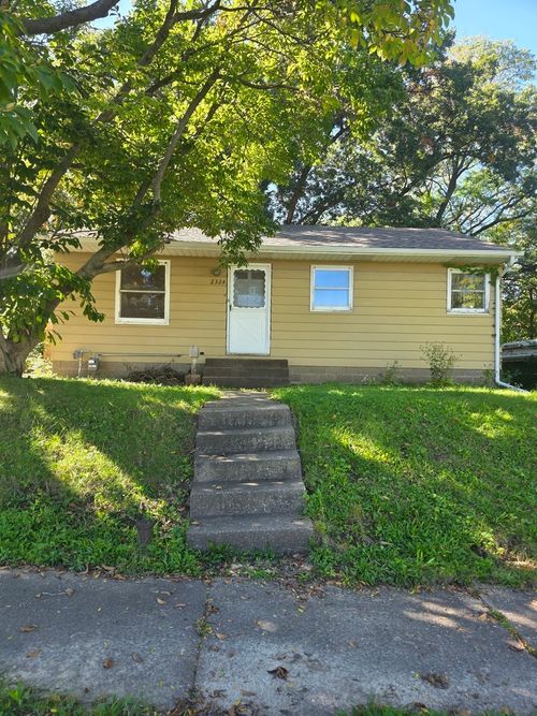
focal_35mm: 23
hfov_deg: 58.9
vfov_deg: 73.9
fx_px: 476
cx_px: 268
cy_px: 358
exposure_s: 1/180
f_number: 1.7
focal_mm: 6.3
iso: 32
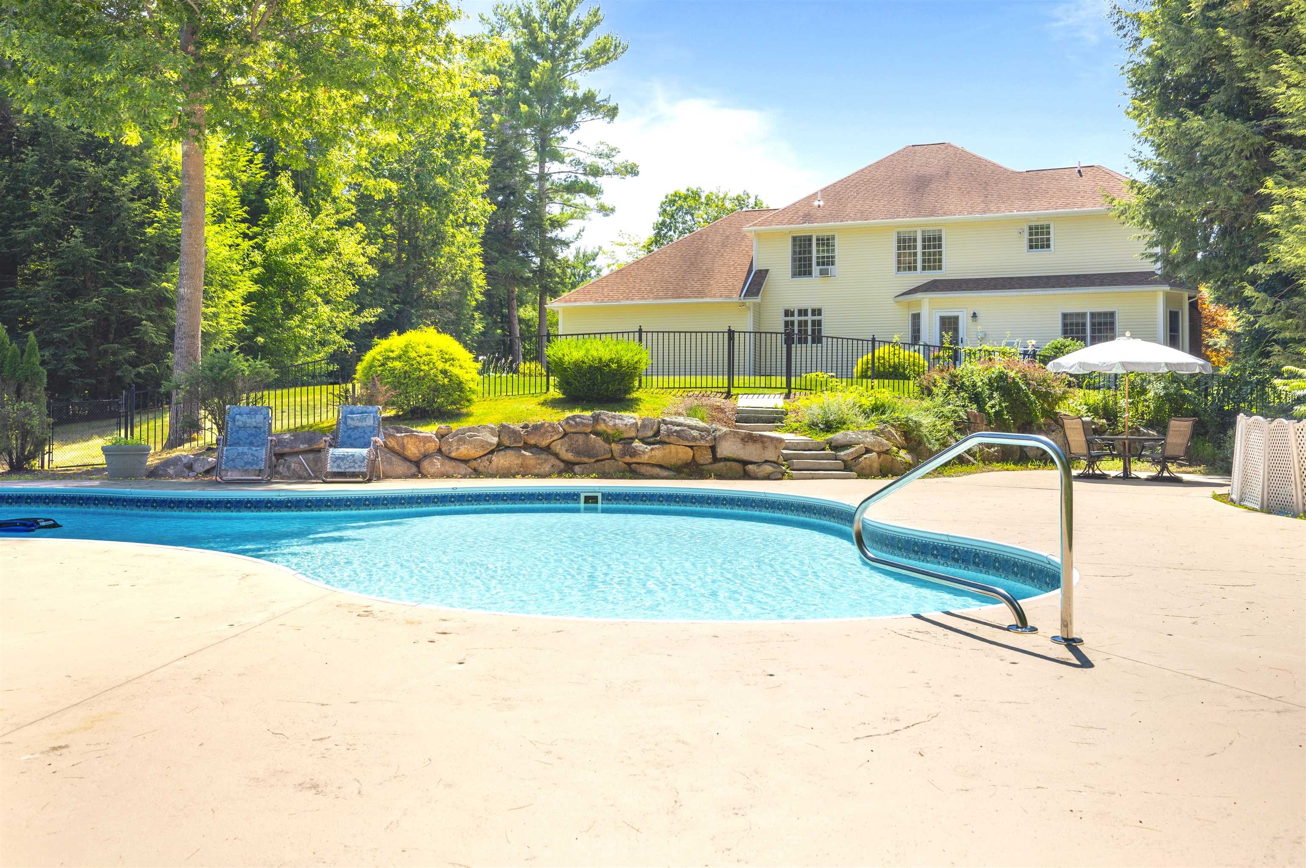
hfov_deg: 69.4
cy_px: 434
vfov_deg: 49.5
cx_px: 653
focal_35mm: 26
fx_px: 942
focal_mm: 26
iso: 250
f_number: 7.1
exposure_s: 1/30
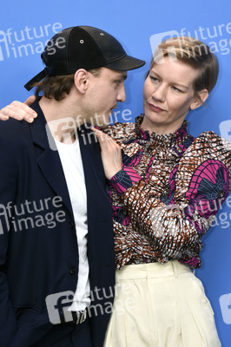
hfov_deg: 8.3
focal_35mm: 165
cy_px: 174
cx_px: 116
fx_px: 1591
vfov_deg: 12.5
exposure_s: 1/400
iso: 640
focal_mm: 110
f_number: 3.2
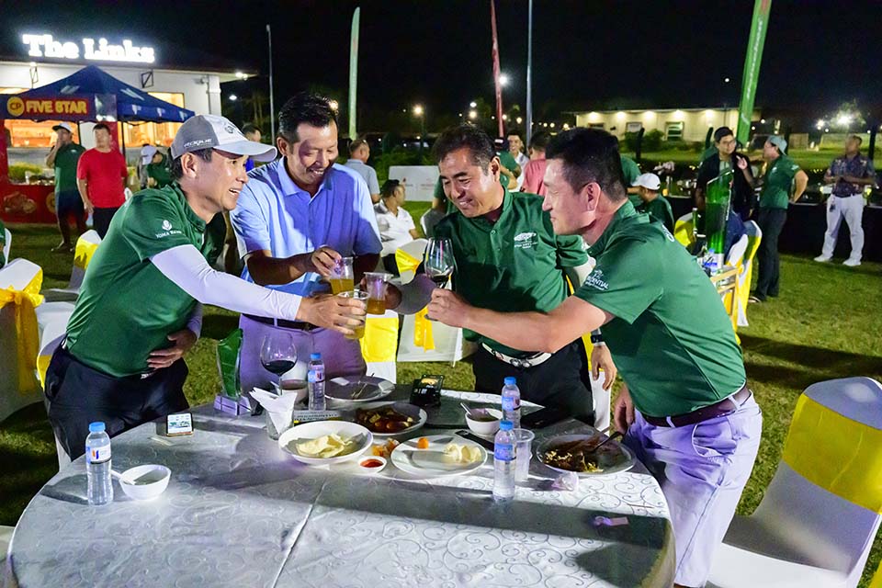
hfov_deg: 61.9
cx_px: 441
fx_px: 735
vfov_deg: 43.6
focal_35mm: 30
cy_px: 294
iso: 25600
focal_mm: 30
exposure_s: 1/250
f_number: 4.5
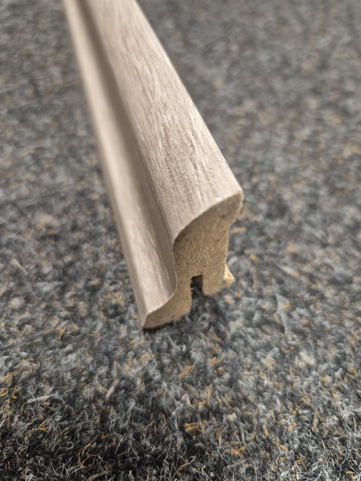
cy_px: 240
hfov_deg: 58.9
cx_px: 180
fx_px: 320
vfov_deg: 73.9
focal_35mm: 23
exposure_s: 1/100
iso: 400
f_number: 1.8
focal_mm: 5.4
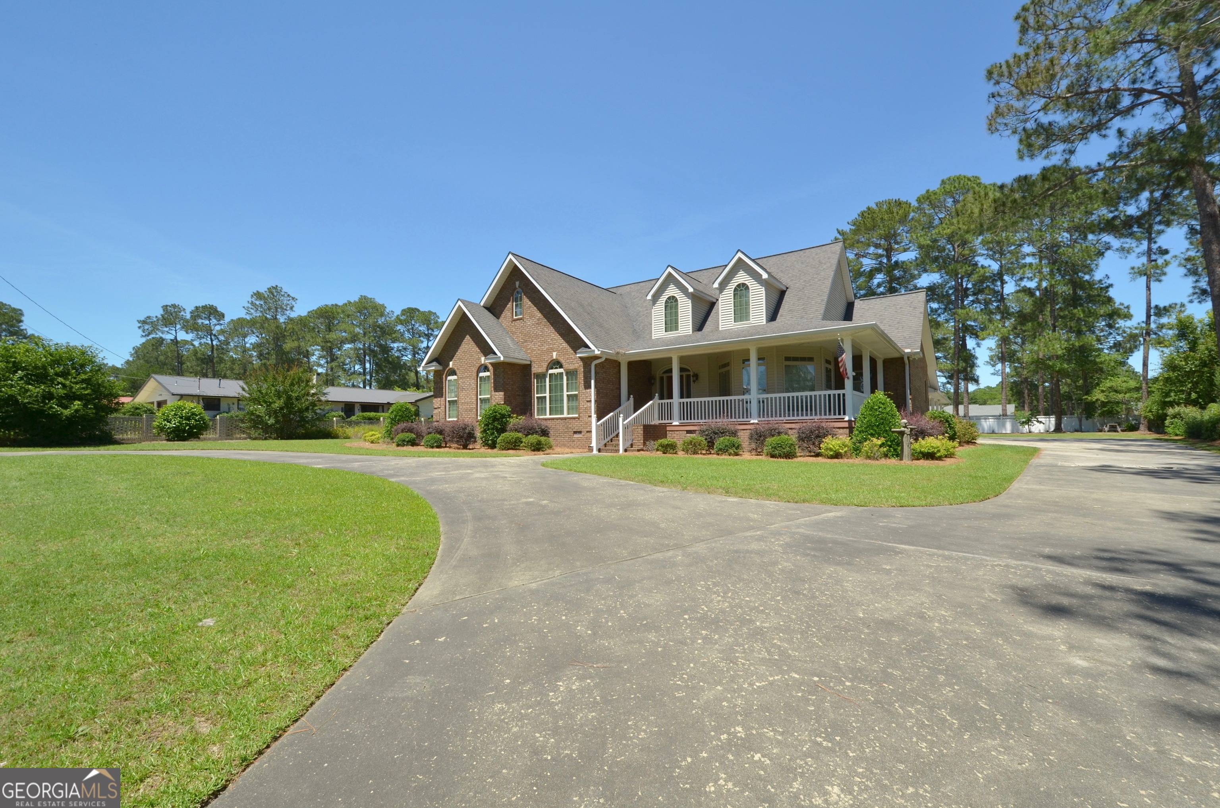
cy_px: 404
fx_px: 507
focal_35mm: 15
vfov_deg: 77.1
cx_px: 610
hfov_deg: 100.5
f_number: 9
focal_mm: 10
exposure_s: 1/250
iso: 200
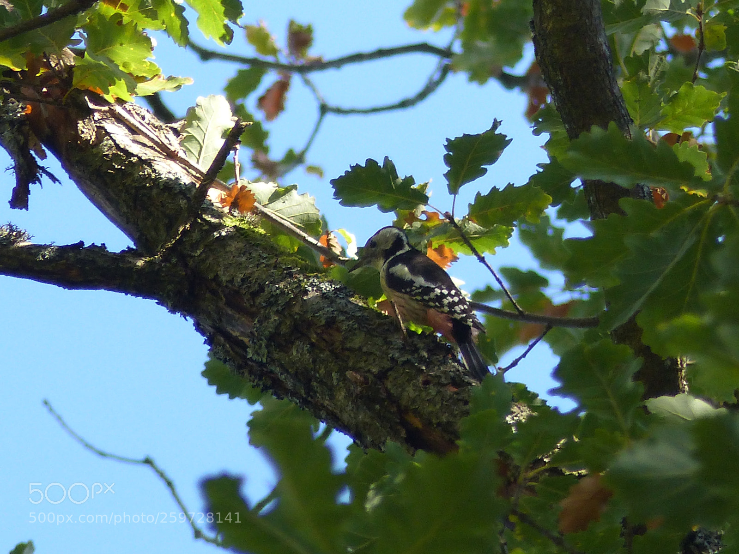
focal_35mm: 1200
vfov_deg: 1.2
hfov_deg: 1.7
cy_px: 277
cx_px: 370
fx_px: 25618
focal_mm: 108
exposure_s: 1/500
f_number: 2.8
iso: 160
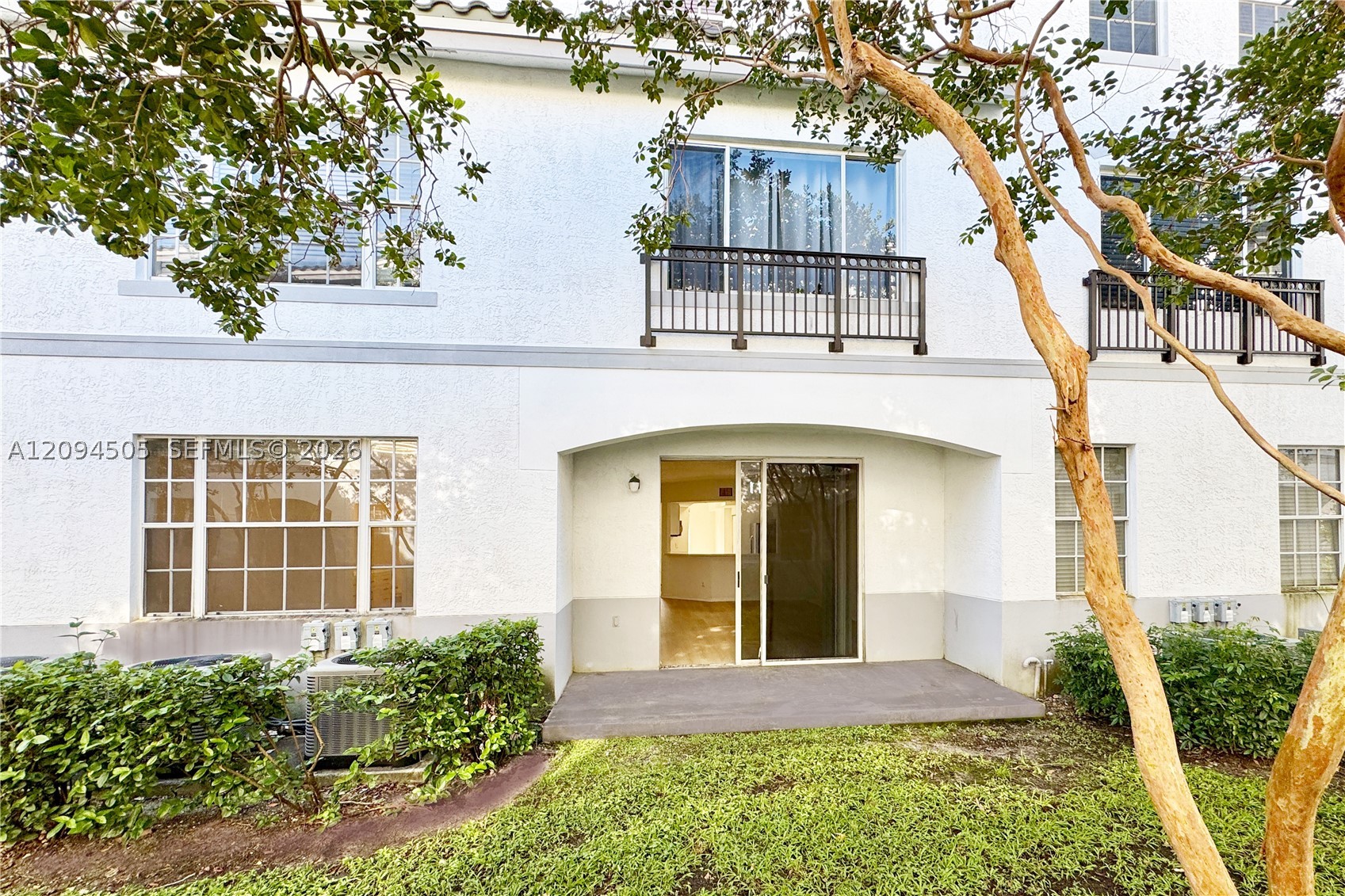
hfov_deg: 100.4
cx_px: 672
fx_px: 560
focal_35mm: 15
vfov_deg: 77.3
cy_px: 448
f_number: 5.6
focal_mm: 10
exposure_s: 1/125
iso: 800
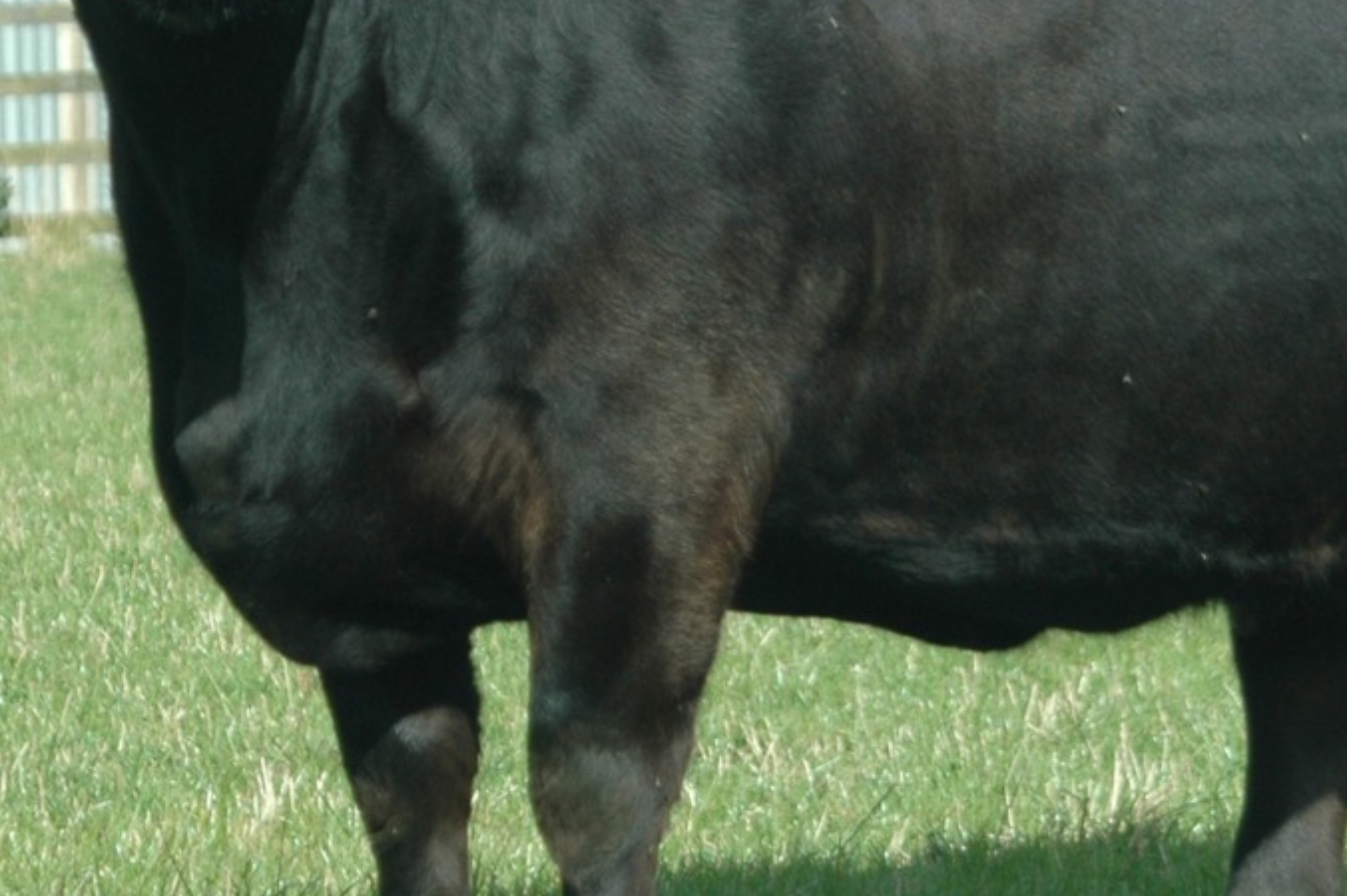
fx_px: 13276
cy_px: 331
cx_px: 867
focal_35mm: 355
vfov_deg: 3.9
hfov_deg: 5.8
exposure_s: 1/200
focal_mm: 100
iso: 200
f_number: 5.6
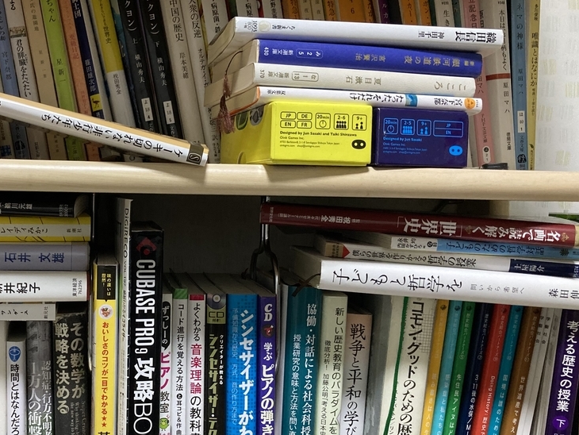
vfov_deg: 31.5
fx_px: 770
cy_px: 241
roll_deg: -0.5
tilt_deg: -3.0
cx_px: 155
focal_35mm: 46
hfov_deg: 40.2
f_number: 1.8
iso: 160
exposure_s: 1/50
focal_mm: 3.99
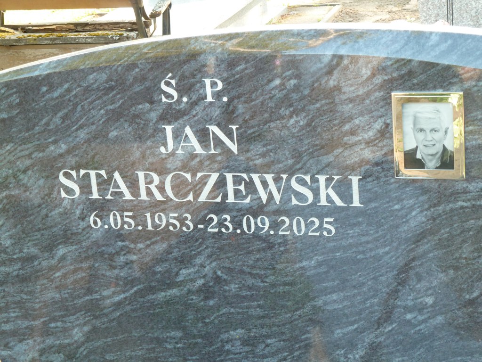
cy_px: 181
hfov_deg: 23.6
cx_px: 241
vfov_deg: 17.8
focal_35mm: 83
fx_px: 1156
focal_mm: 13.7
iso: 160
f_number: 4.2
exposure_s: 1/40
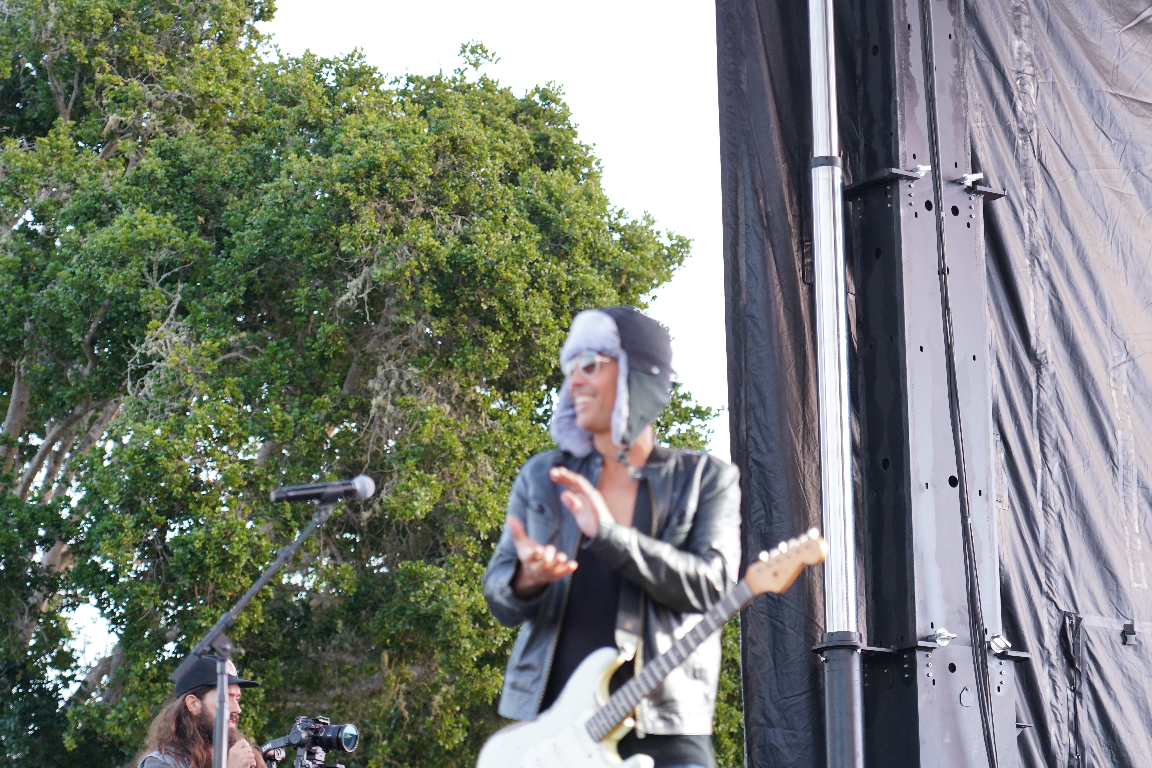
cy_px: 384
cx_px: 576
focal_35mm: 105
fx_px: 3360
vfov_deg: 13.0
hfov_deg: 19.5
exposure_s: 1/160
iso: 1250
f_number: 4
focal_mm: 105
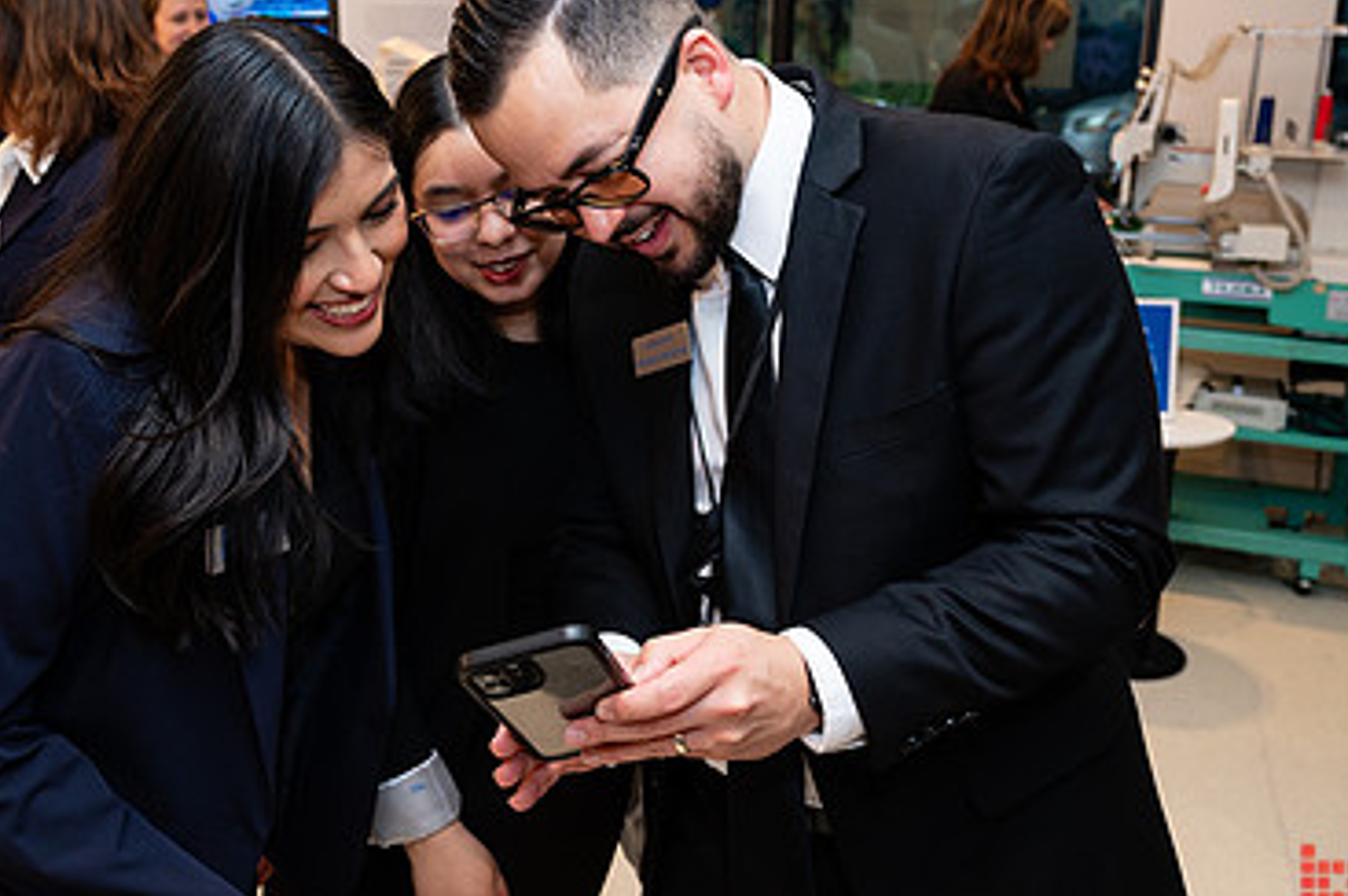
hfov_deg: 48.0
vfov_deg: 33.2
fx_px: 1496
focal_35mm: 40
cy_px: 327
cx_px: 496
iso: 400
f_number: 4
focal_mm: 25
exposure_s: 1/160
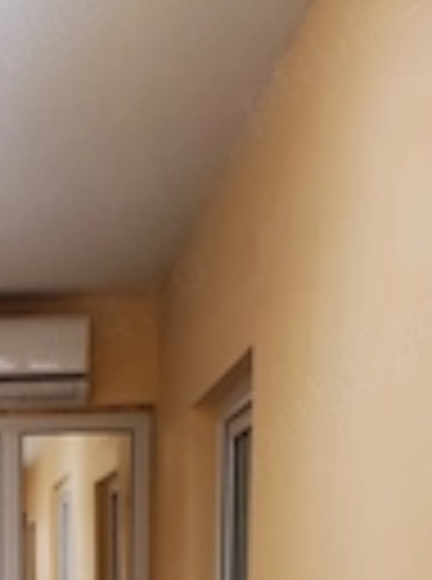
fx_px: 886
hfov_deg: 24.6
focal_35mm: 53
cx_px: -94
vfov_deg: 28.6
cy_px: 780
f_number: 1.79
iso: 252
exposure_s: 1/50
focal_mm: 4.74
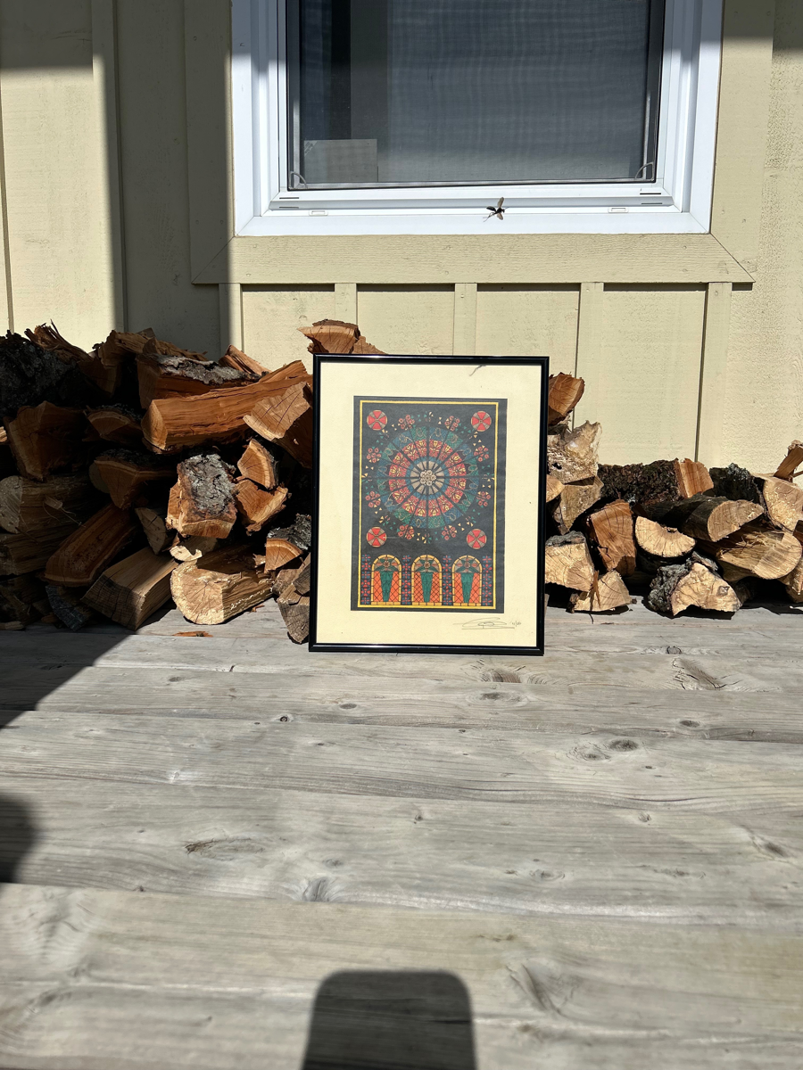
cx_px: 402
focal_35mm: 26
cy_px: 535
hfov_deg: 53.1
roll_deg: -0.1
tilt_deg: -7.0
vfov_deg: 67.3
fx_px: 804
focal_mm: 5.7
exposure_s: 1/12658
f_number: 1.5
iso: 50
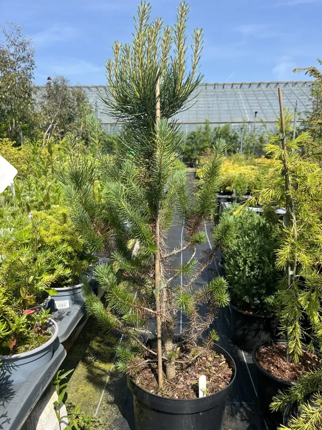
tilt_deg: -10.6
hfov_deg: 53.1
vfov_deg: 67.3
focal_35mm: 26
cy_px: 215
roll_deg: -0.4
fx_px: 322
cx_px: 161
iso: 50
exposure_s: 1/2179
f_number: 1.6
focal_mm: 5.1
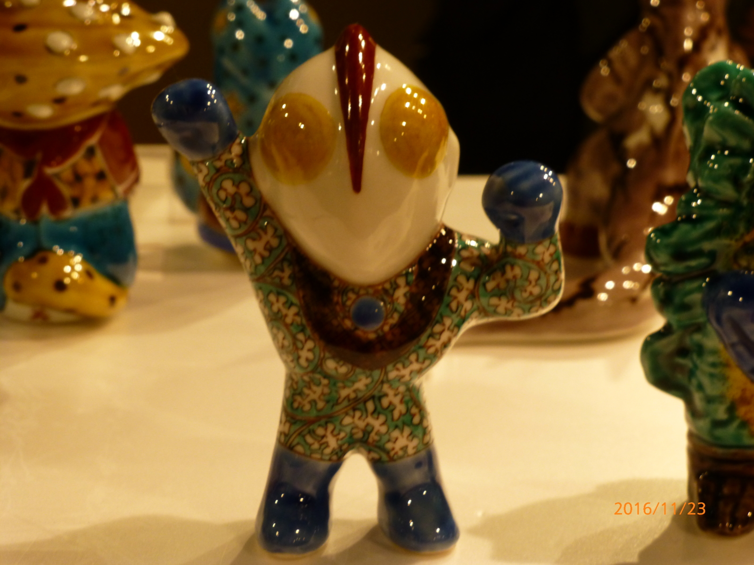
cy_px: 282
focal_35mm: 79
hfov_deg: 24.7
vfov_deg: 18.7
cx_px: 377
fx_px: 1721
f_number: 5.1
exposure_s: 1/60
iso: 250
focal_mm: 14.2
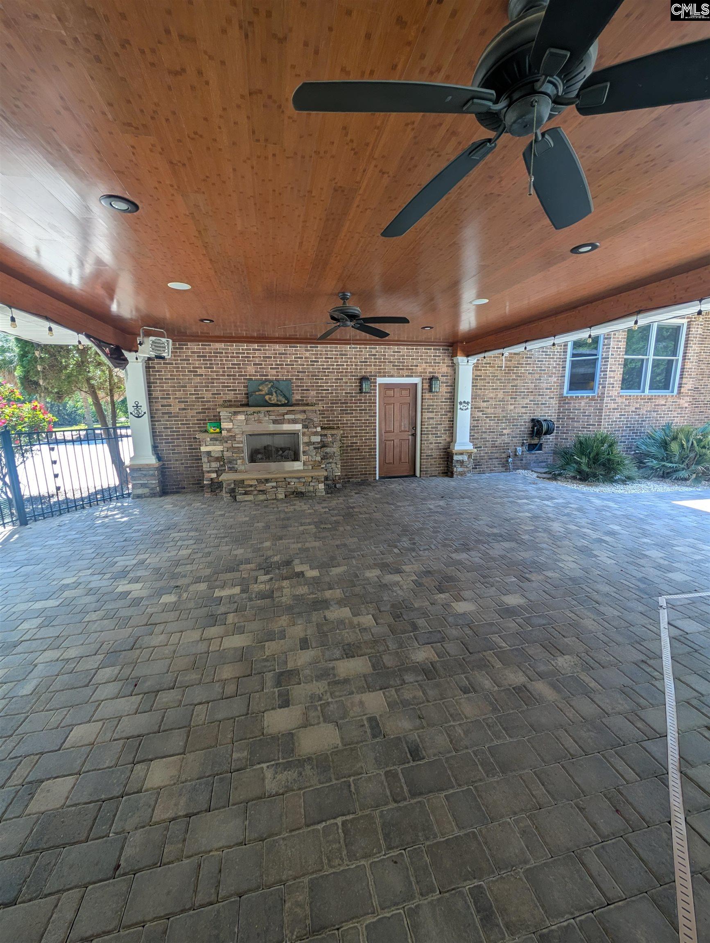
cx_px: 355
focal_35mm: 12
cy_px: 472
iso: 51
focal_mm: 2.02
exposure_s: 1/296
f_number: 1.7
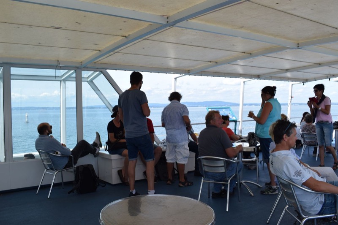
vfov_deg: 40.0
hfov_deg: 57.2
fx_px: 310
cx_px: 169
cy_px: 112
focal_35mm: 33
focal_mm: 22
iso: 200
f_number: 9
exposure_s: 1/320
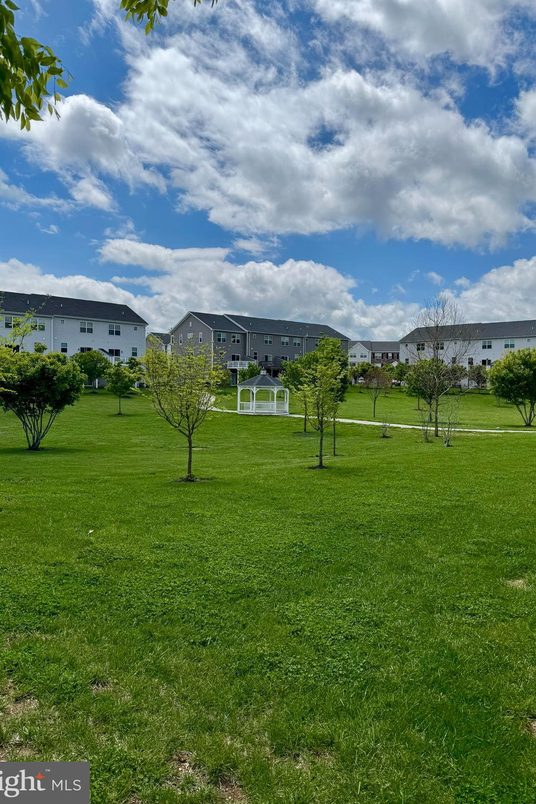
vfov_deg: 71.5
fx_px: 559
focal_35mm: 25
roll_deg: -0.7
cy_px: 402
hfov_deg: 51.3
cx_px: 261
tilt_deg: -2.2
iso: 80
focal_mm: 6.76
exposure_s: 1/12346
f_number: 1.78
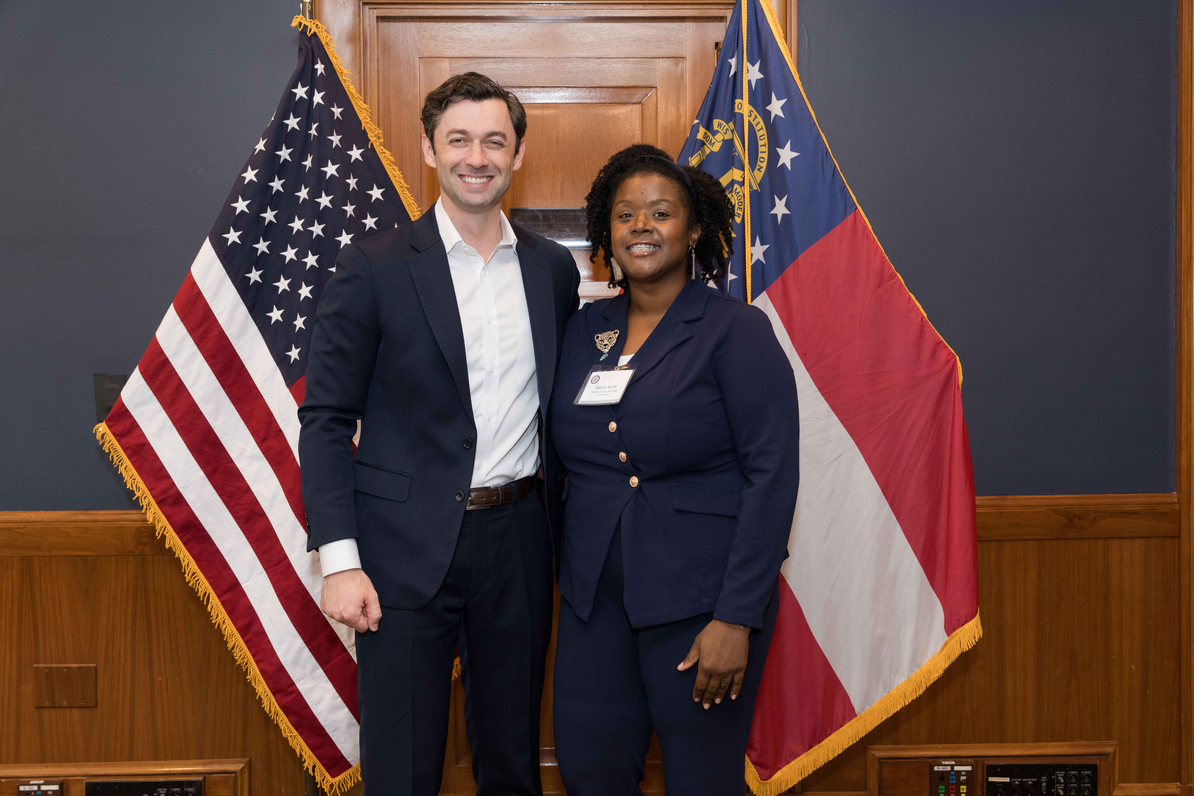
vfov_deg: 34.2
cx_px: 597
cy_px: 398
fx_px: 1293
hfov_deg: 49.6
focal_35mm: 39
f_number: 5.6
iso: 1600
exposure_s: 1/200
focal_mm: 39
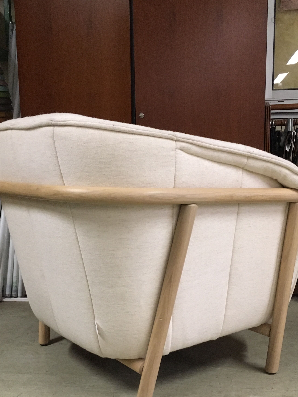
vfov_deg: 46.6
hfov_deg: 35.9
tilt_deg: -10.8
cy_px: 235
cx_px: 159
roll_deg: +1.3
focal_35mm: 40
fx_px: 459
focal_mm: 4.15
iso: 200
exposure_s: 1/25
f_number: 2.2
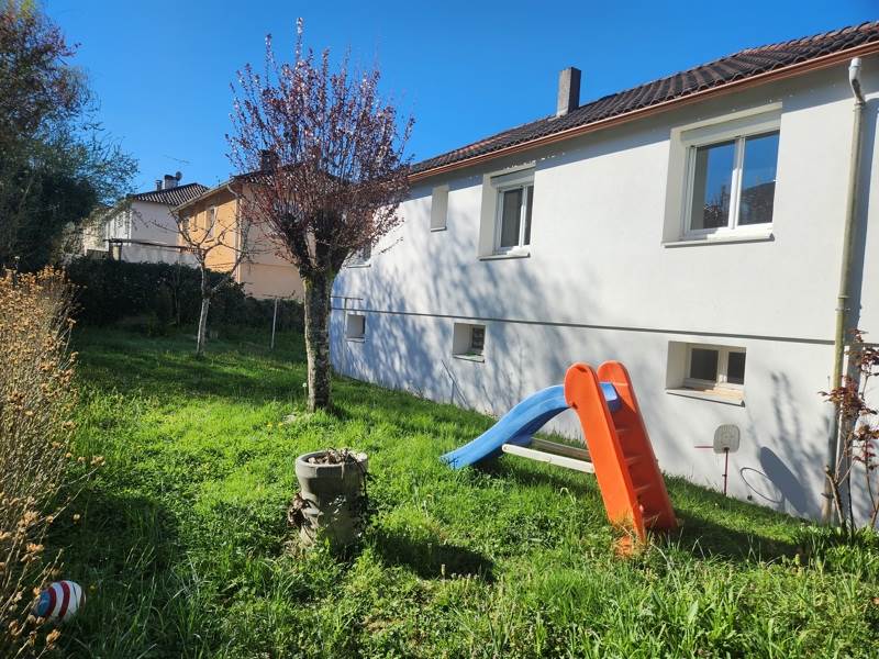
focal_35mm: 23
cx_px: 440
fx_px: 584
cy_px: 330
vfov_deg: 58.9
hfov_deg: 73.9
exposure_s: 1/1525
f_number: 1.8
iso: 20
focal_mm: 5.4
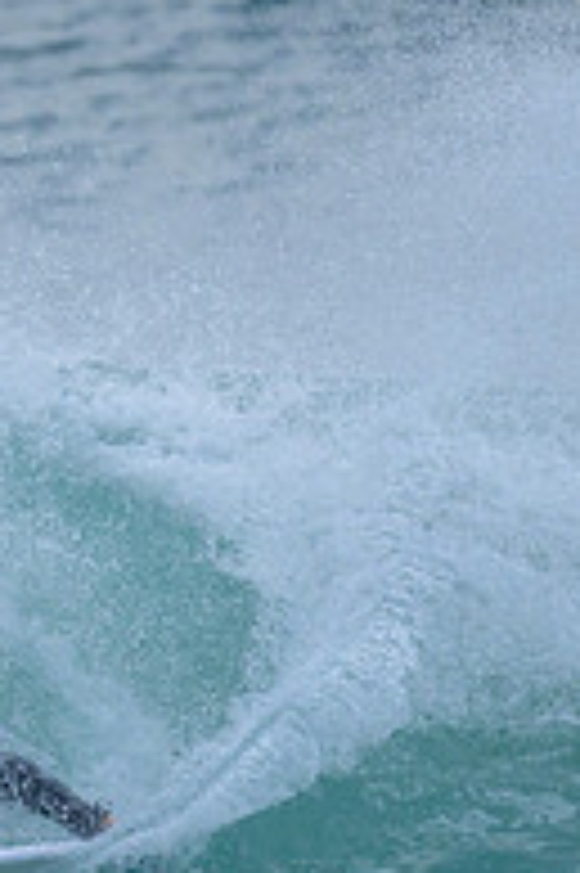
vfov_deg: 0.7
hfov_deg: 0.5
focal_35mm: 2996
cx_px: -215
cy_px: 467
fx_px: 72527
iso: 800
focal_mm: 800
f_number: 6.3
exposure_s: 1/2000
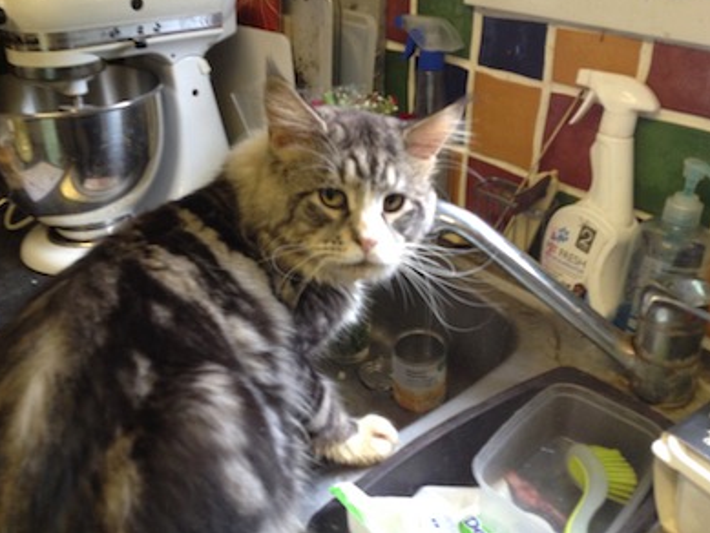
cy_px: 261
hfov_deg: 51.3
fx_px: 739
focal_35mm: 36
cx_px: 356
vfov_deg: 39.7
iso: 160
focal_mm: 4.28
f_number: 2.4
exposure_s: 1/20
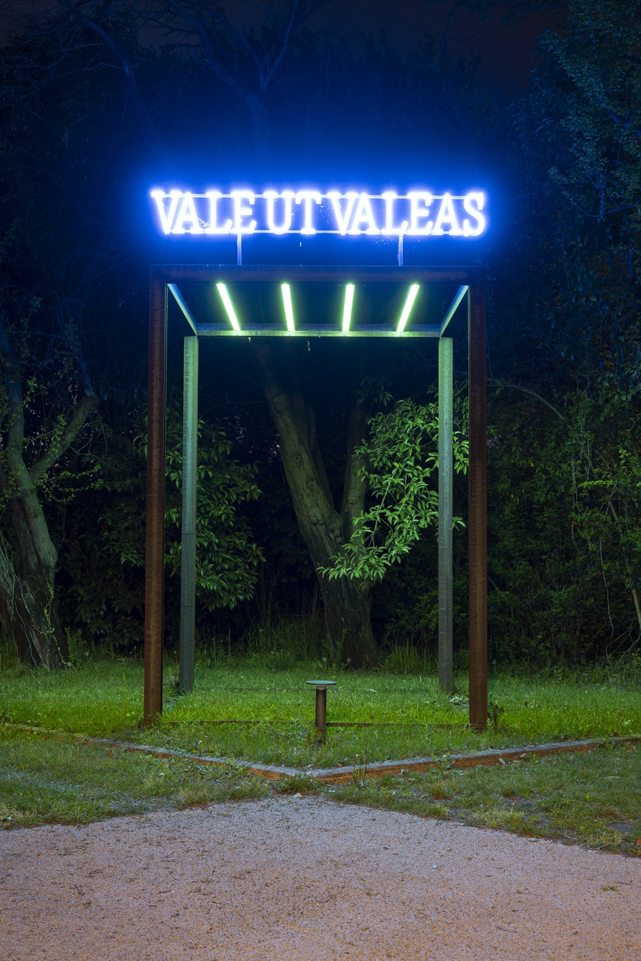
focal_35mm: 45
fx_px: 1202
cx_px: 320
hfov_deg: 29.9
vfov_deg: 43.6
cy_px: 480
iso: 200
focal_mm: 45
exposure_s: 6
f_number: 10
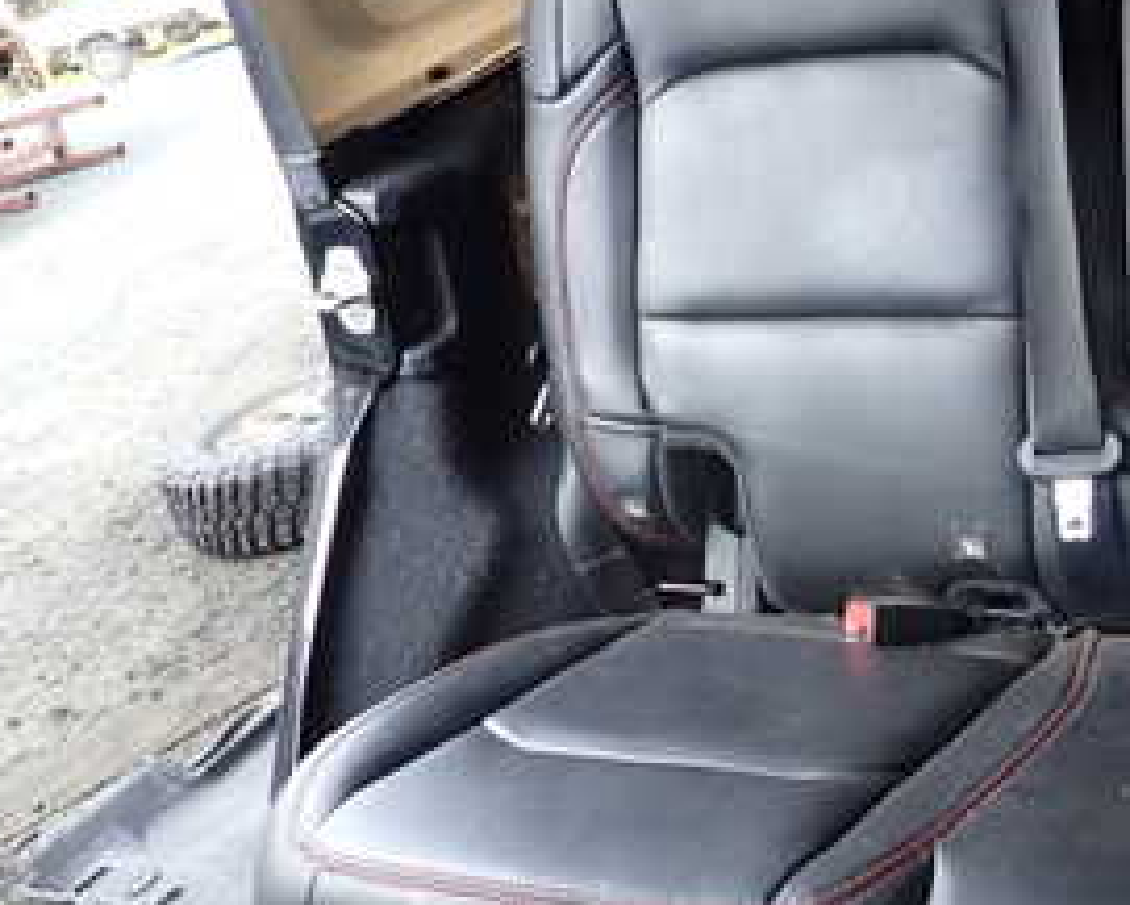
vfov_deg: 28.0
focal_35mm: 54
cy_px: 313
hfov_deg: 33.6
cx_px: 917
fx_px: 1807
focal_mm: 4.5
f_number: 2
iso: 100
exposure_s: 1/100
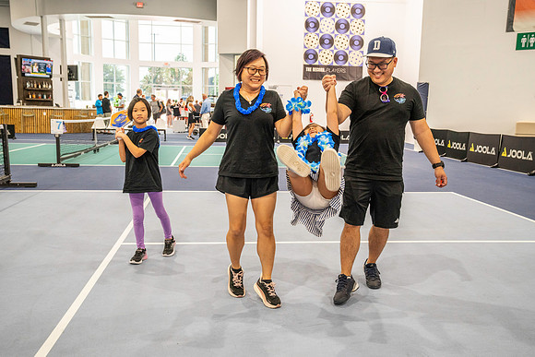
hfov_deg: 53.1
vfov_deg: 36.9
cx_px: 268
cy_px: 178
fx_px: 535
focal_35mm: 36
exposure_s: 1/160
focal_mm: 36
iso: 3200
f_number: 5.6
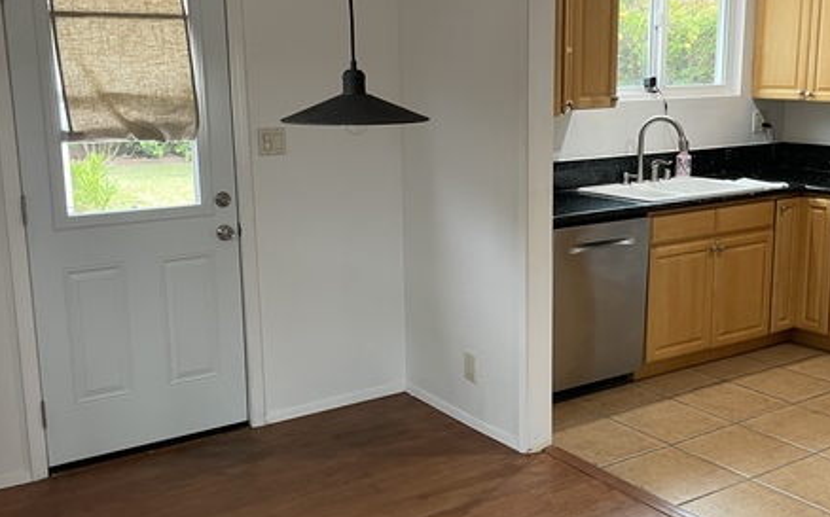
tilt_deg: -11.2
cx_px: 469
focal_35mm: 42
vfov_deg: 30.5
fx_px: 949
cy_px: 271
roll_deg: +0.6
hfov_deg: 47.1
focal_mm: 4.2
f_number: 1.6
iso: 100
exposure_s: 1/60
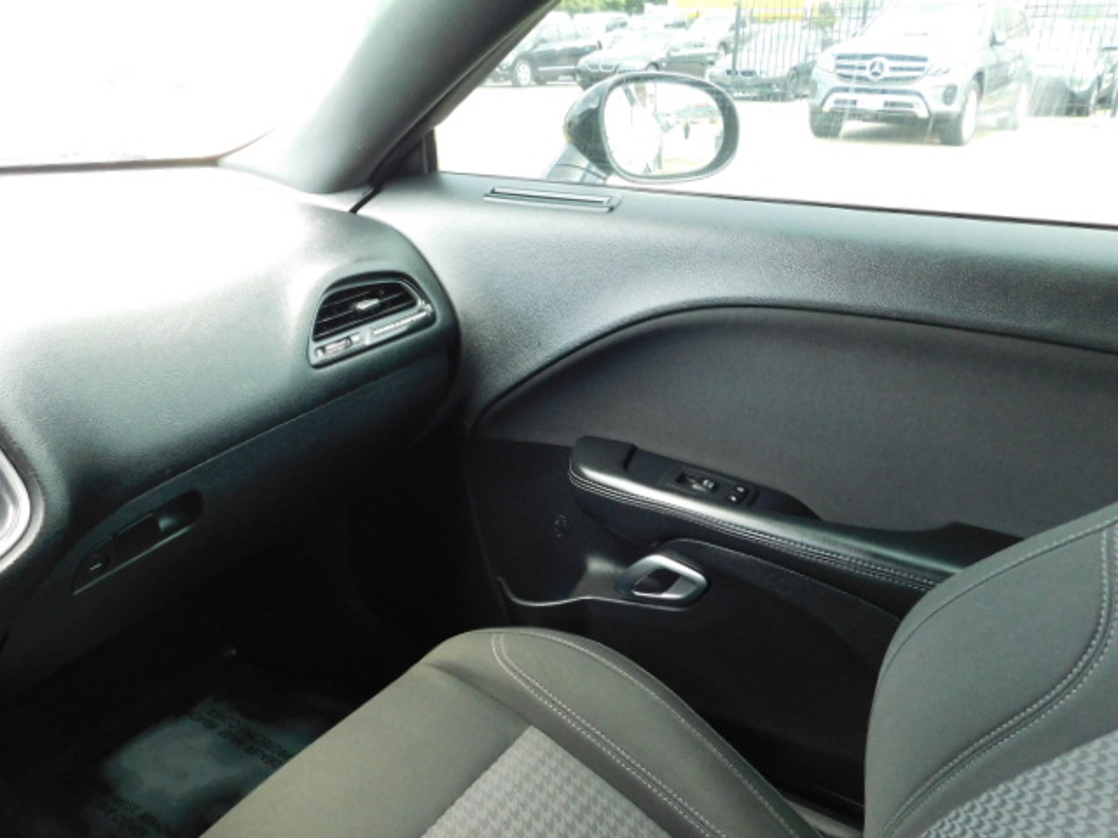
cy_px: 419
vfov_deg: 49.7
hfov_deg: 63.4
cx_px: 559
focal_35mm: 28
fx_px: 904
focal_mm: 4.9
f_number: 3.2
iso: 360
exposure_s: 1/30
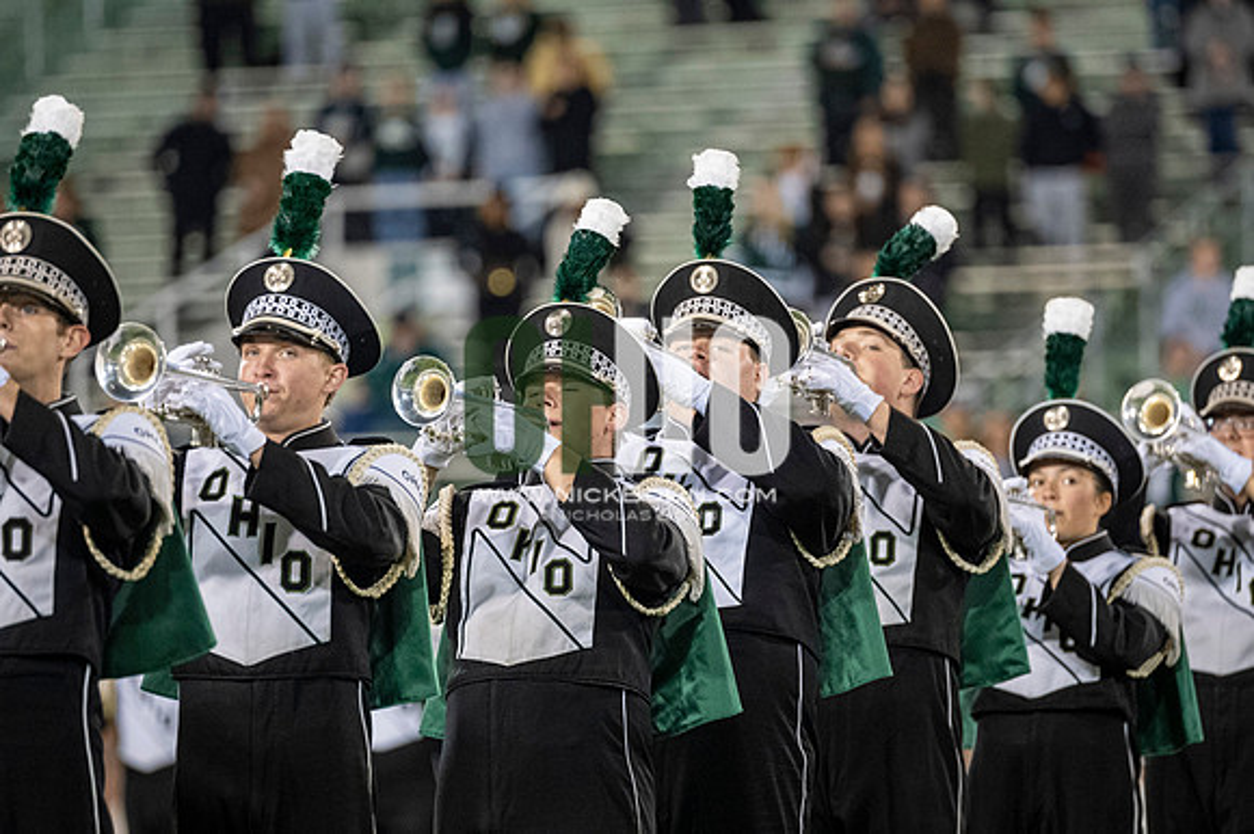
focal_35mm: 300
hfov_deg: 6.9
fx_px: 10444
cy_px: 417
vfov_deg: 4.6
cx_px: 627
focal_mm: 200
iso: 1250
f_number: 2.8
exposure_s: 1/500
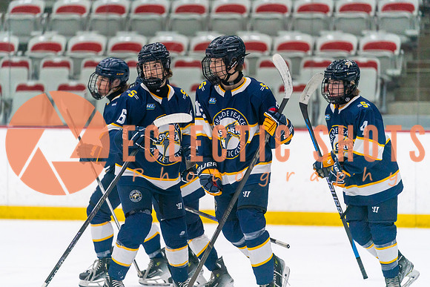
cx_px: 202
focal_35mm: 215
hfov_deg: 9.6
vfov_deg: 6.4
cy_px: 138
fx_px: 2567
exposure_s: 1/1250
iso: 3200
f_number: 2.8
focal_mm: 200
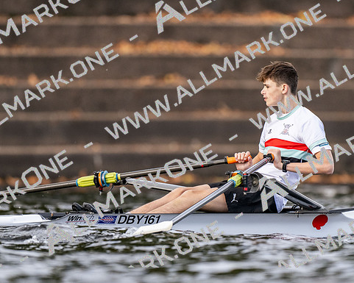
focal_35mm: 1019
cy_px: 142
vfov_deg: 1.5
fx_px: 10678
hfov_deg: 1.9
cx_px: 196
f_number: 4
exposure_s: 1/2500
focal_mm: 600
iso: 720
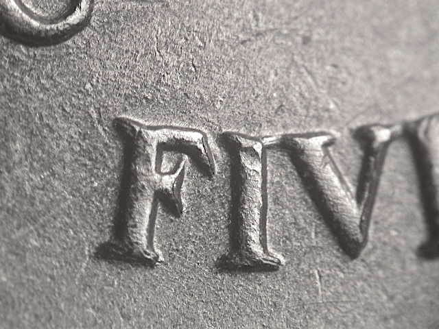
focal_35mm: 124
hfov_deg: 15.9
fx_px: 1573
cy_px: 164
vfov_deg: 12.0
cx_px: 220
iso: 100
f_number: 4.4
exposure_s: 1/17.6
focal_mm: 25.7
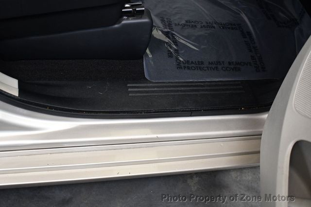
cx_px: 156
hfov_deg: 43.6
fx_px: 389
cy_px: 104
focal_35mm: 45
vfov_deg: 29.8
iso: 3200
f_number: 4.2
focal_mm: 30
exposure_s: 1/100
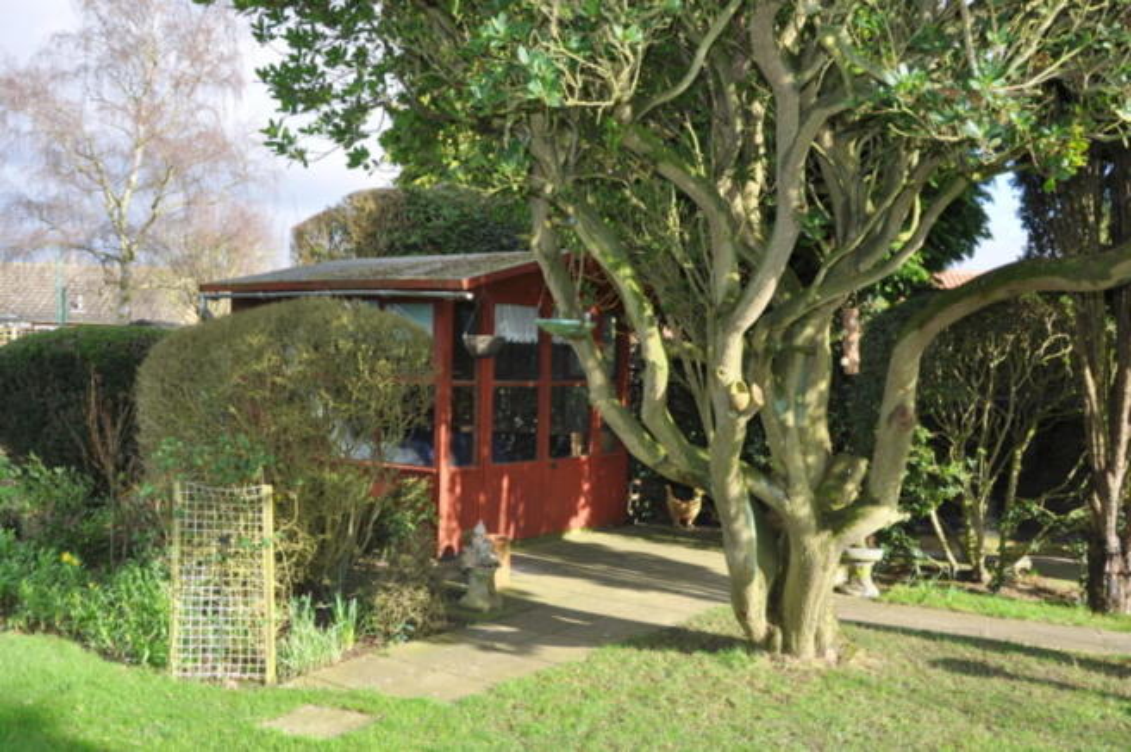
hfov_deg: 51.3
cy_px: 376
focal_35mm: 38
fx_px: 1177
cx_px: 566
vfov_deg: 35.4
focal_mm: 25
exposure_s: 1/200
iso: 200
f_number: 6.3
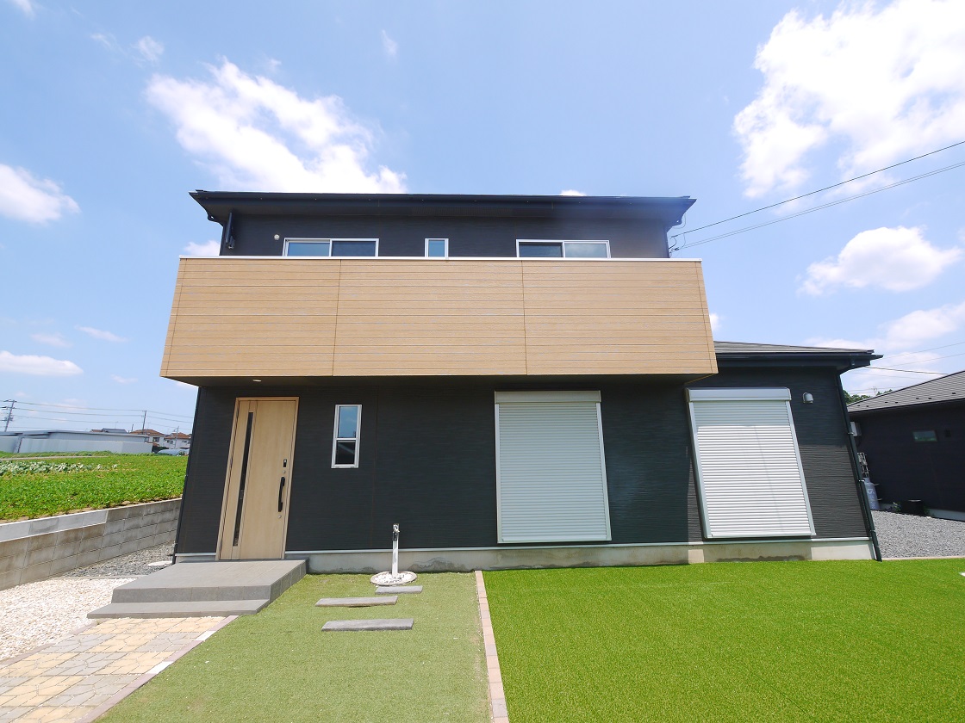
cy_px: 362
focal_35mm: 14
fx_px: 390
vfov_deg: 85.7
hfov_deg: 102.1
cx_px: 482
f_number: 7.1
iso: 160
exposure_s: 1/320
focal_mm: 7
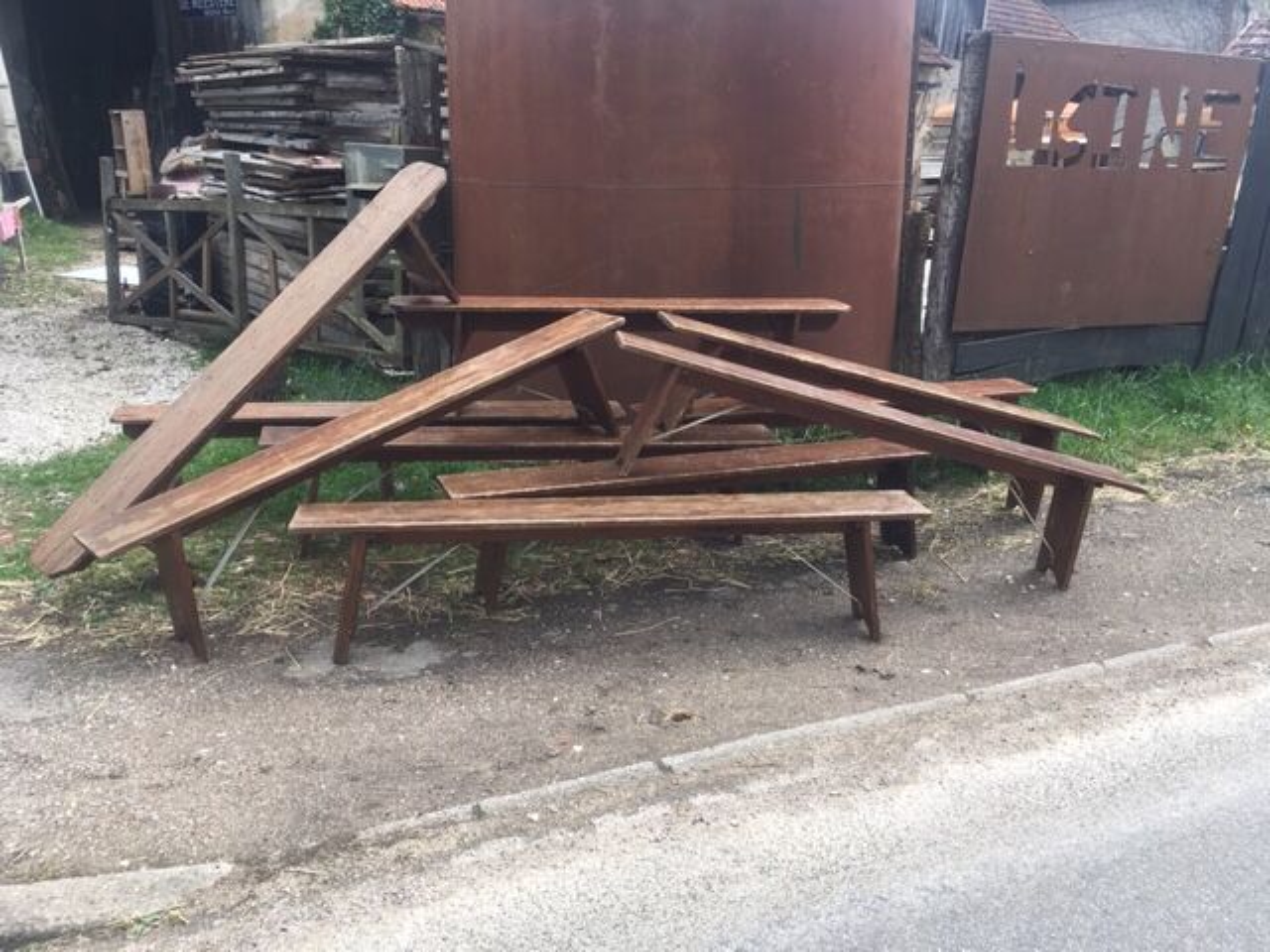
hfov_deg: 61.7
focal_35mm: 29
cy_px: 476
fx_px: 1064
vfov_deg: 48.2
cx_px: 635
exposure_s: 1/310
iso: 25
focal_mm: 4.15
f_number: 2.2
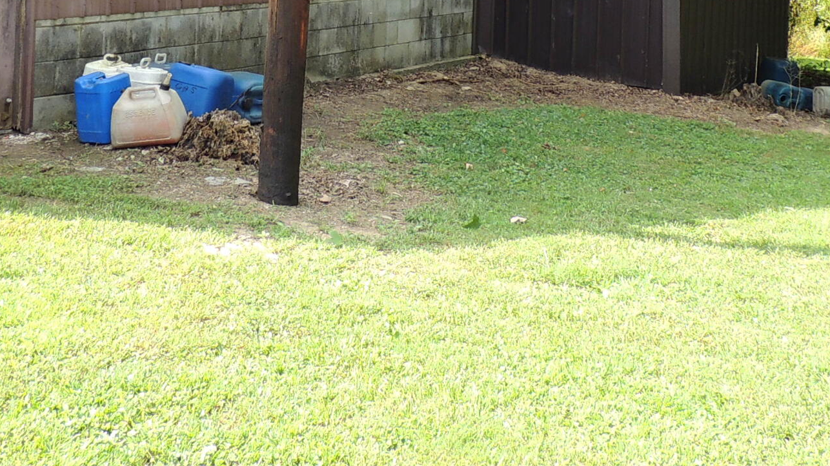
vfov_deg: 18.5
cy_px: -119
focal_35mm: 61
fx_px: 1342
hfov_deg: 34.3
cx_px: 362
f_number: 3
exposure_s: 1/200
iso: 100
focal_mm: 4.3
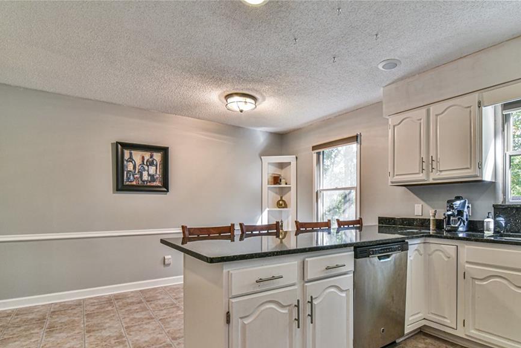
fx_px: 275
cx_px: 299
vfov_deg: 64.1
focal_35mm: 19
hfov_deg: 86.3
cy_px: 206
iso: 1600
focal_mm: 16
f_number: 5.6
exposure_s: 1/125
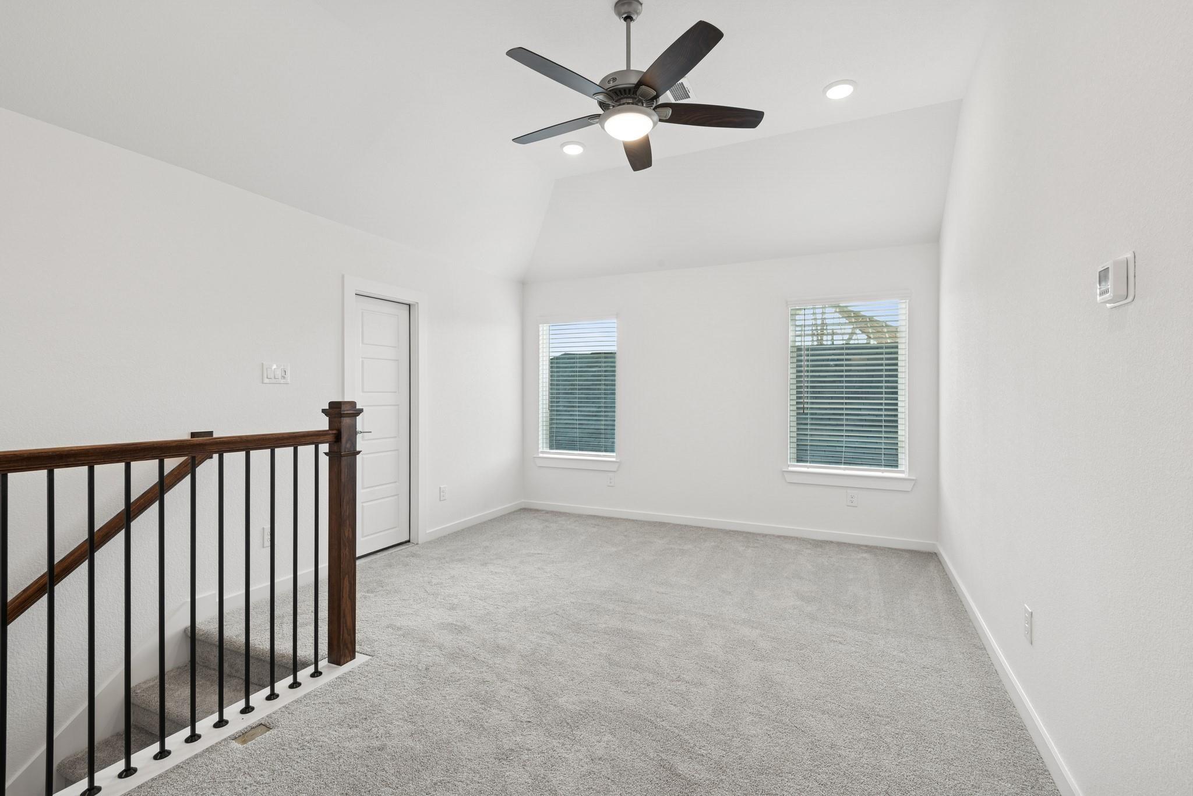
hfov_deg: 96.7
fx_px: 530
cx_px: 596
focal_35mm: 16
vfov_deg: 73.8
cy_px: 398
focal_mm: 16
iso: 160
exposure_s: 1/10
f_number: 9
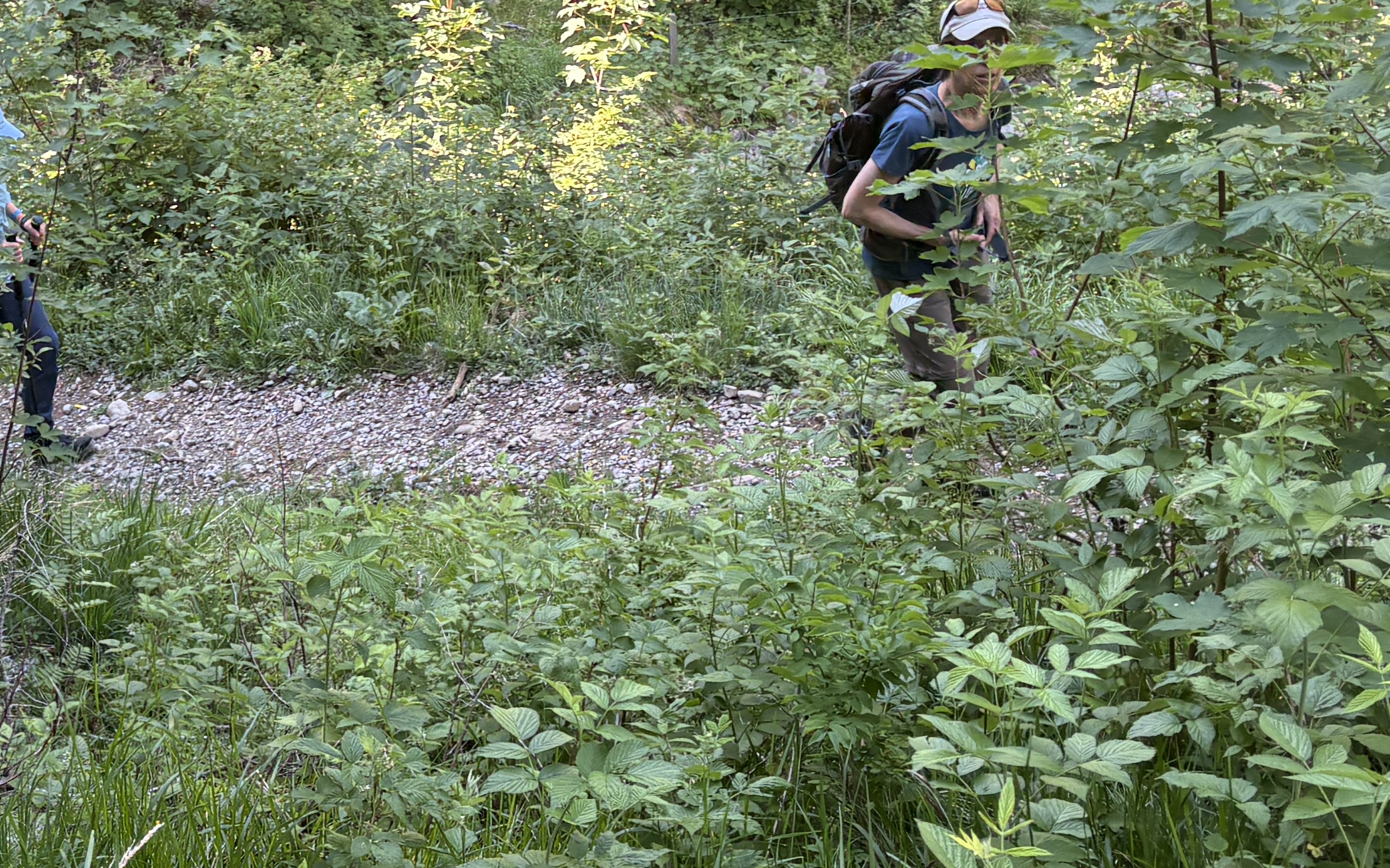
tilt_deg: -28.6
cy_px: 105
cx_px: 254
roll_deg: +11.6
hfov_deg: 29.8
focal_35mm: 67
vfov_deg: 19.1
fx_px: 2538
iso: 64
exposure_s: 1/183
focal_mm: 5.96
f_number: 1.6
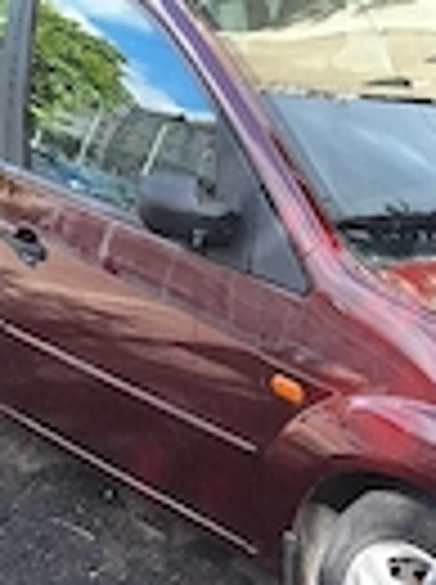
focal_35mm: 71
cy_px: 432
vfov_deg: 27.1
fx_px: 1196
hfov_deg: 20.4
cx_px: 342
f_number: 1.8
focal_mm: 5.54
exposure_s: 1/323
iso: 40
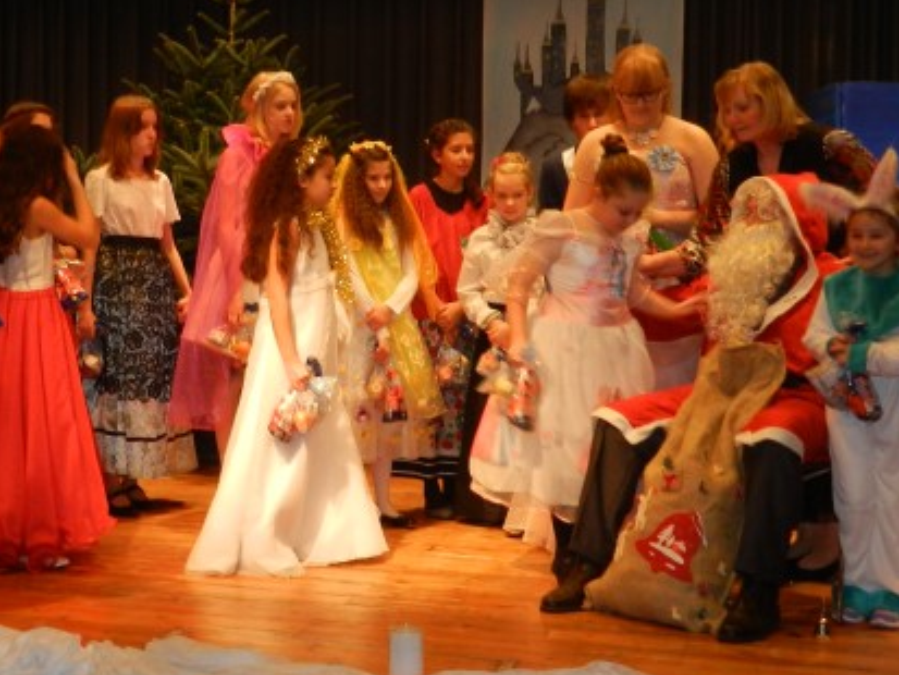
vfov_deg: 23.6
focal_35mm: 62
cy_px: 283
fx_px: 1611
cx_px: 239
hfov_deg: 30.7
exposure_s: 1/30
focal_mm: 5.6
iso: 200
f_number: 3.7
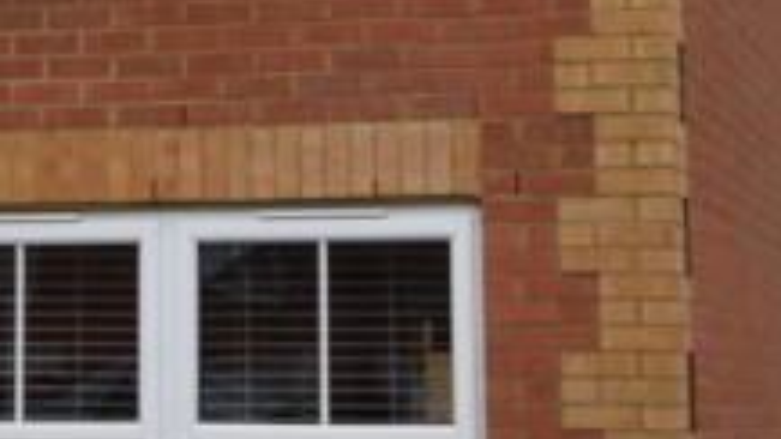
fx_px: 3065
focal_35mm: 148
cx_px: -14
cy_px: -157
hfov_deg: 14.3
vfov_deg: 8.1
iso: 100
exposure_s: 1/100
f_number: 3.5
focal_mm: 20
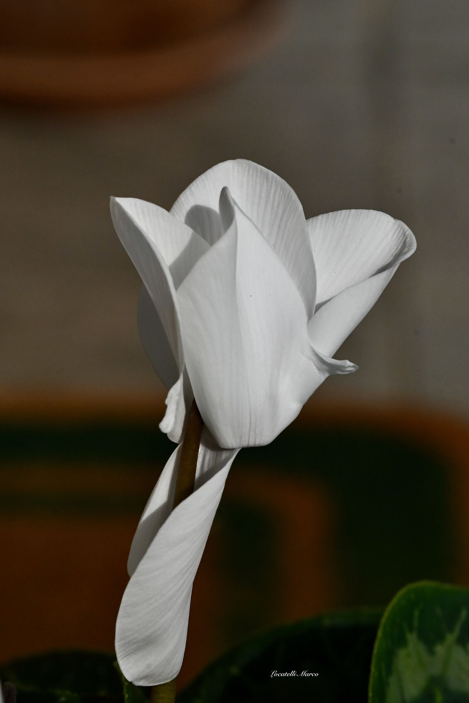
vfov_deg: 4.6
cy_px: 352
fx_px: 8793
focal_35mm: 450
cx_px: 234
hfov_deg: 3.1
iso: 1250
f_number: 13
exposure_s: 1/4000
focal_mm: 300
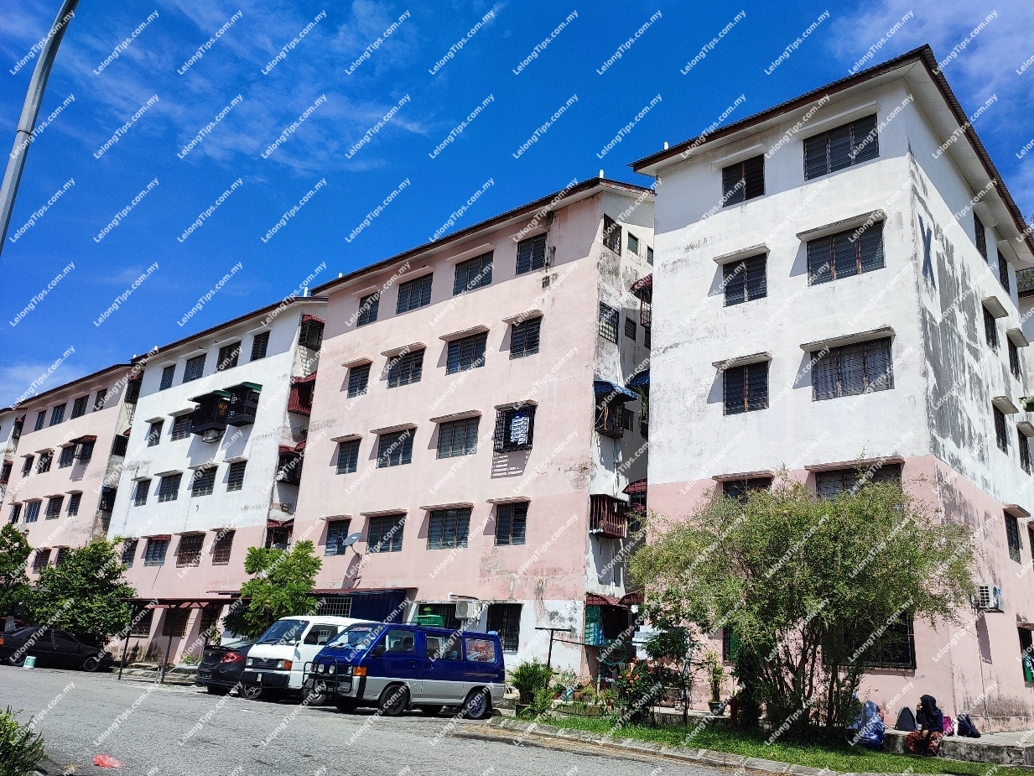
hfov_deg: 69.4
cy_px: 388
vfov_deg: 54.9
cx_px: 517
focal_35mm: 25
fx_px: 747
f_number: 1.9
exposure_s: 1/788
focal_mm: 6.04
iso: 50
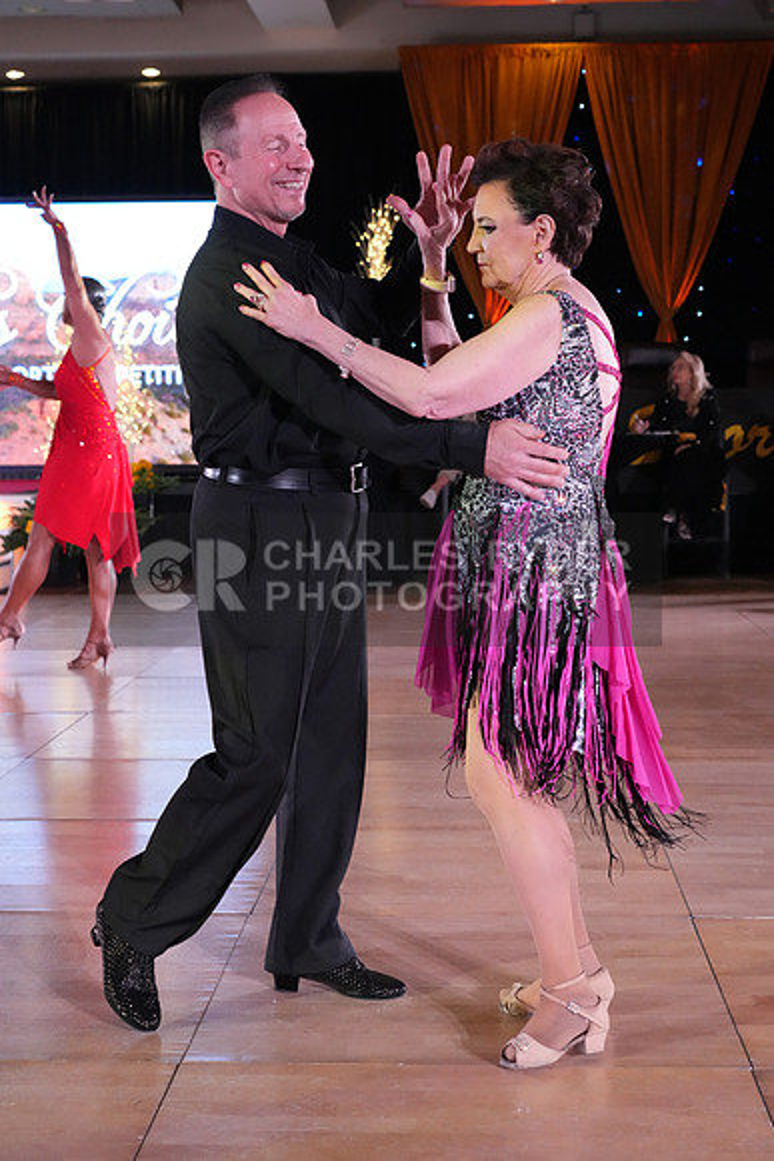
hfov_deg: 24.2
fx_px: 1805
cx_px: 387
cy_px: 580
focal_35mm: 56
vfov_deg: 35.6
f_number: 5.6
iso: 8000
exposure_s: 1/400
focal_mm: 56
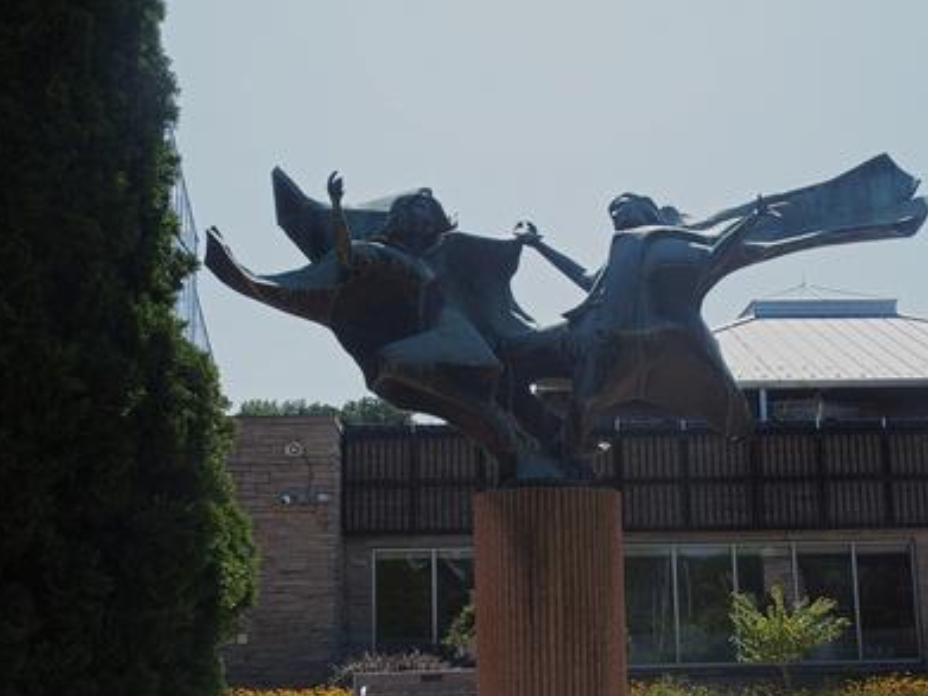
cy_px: 354
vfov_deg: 33.6
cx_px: 460
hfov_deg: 43.9
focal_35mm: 43
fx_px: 1152
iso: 100
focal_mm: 9
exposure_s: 1/800
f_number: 4.5
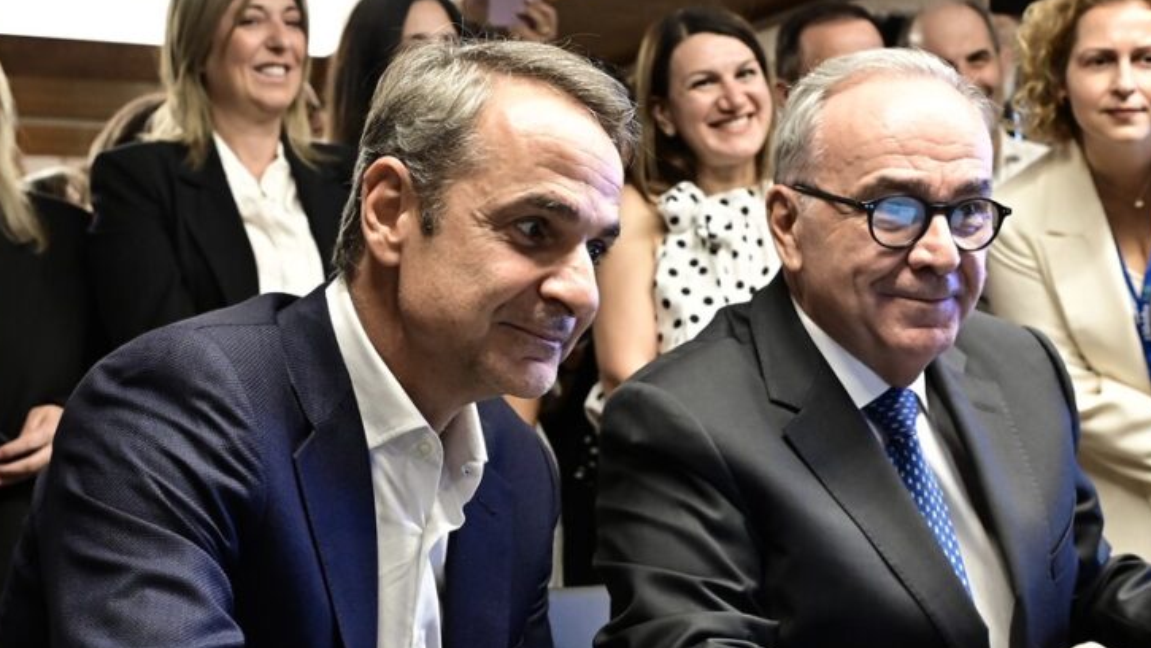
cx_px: 727
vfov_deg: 22.7
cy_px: 388
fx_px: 1614
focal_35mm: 53
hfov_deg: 39.0
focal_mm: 30.5
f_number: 4
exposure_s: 1/100
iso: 2000
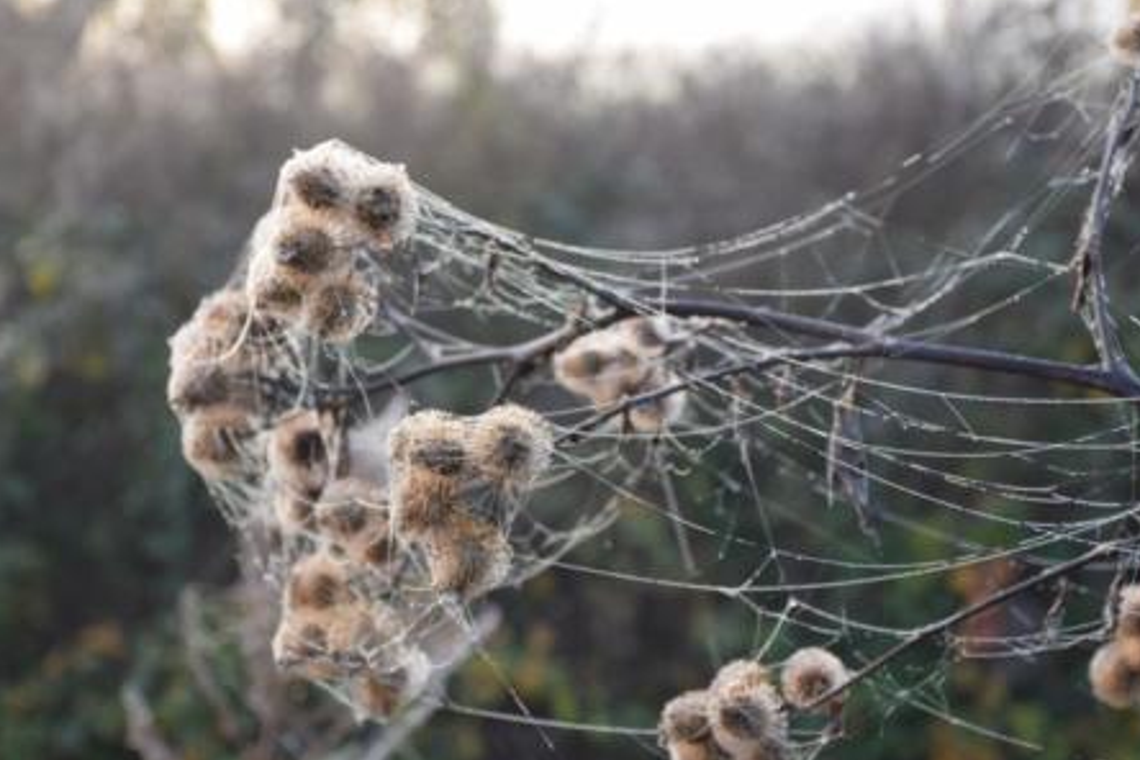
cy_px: 415
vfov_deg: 16.9
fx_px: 2565
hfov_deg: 25.1
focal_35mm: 81
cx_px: 580
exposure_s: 1/125
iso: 400
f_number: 5.6
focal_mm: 48
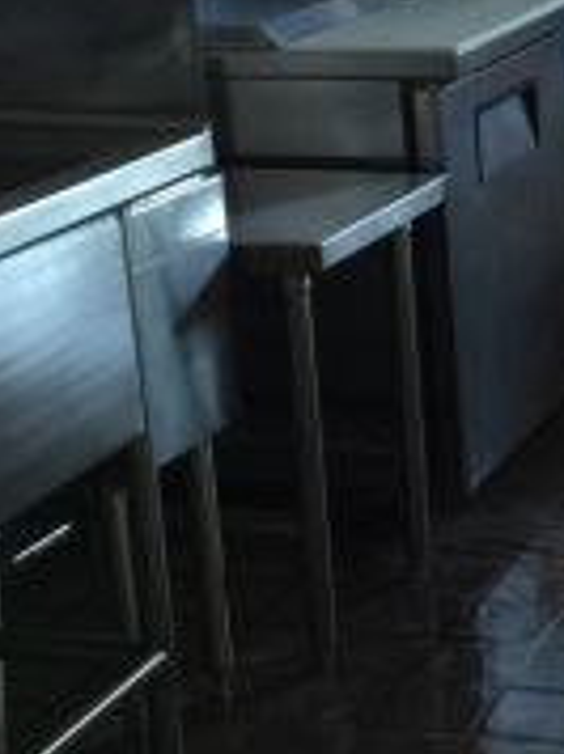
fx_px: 2134
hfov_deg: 14.2
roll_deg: +2.4
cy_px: 335
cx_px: 801
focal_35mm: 98
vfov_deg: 20.1
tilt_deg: -16.4
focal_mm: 4.15
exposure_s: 1/10
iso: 100
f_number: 2.2
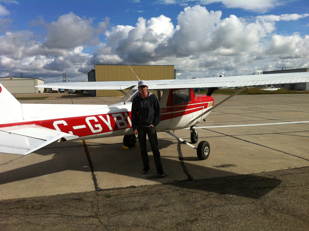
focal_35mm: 35
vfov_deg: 40.6
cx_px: 154
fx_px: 312
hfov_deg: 52.7
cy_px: 116
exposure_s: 1/2742
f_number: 2.8
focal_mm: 3.85
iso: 80
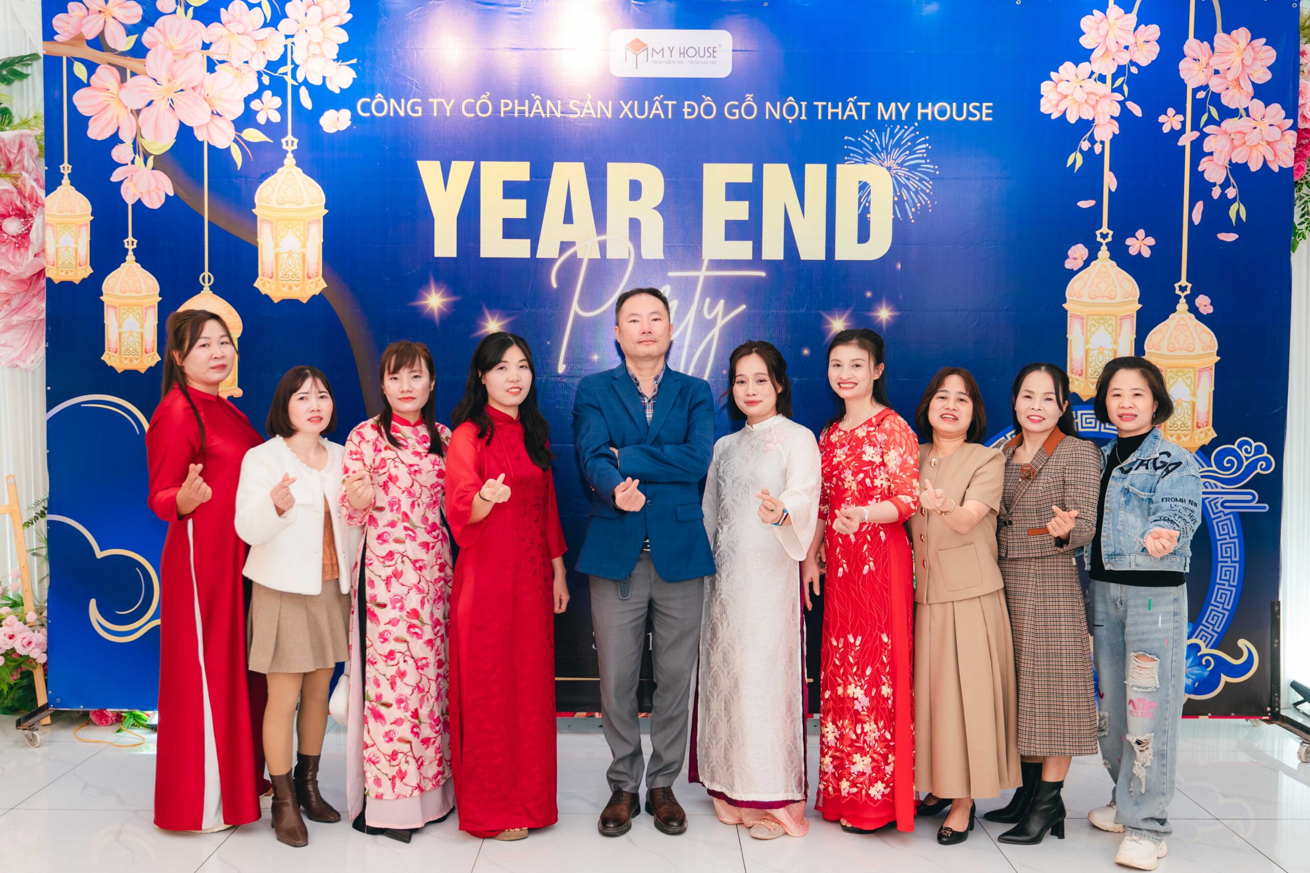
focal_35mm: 33
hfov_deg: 57.2
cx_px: 655
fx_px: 1201
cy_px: 436
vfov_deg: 40.0
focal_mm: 33
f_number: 2.8
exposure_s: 1/125
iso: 200
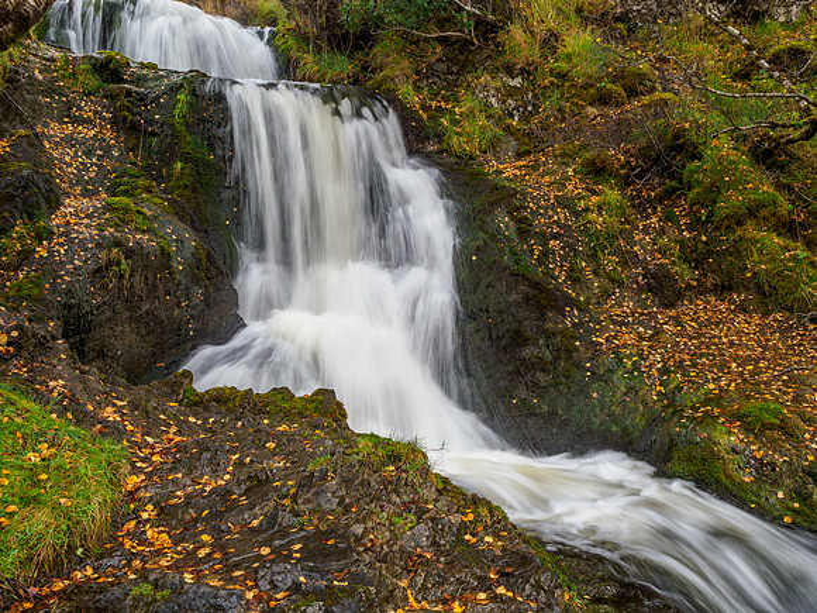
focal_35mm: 32
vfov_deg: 44.2
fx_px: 755
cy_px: 306
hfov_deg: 56.8
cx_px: 408
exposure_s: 1/8
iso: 200
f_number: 11
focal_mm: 16
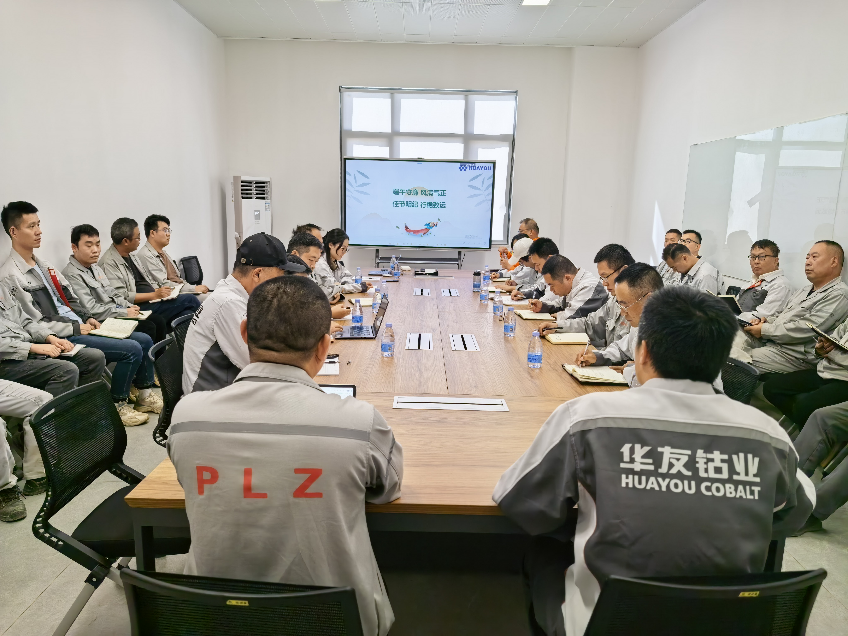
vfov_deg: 56.8
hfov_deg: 71.6
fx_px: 588
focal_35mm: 24
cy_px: 318
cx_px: 424
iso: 50
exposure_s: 1/146
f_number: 1.4
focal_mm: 6.98
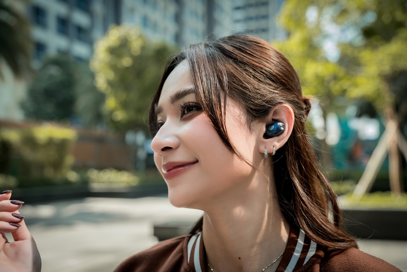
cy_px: 136
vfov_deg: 29.2
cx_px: 204
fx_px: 521
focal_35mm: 46
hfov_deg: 42.7
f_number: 4
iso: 200
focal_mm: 46.1
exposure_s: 1/250
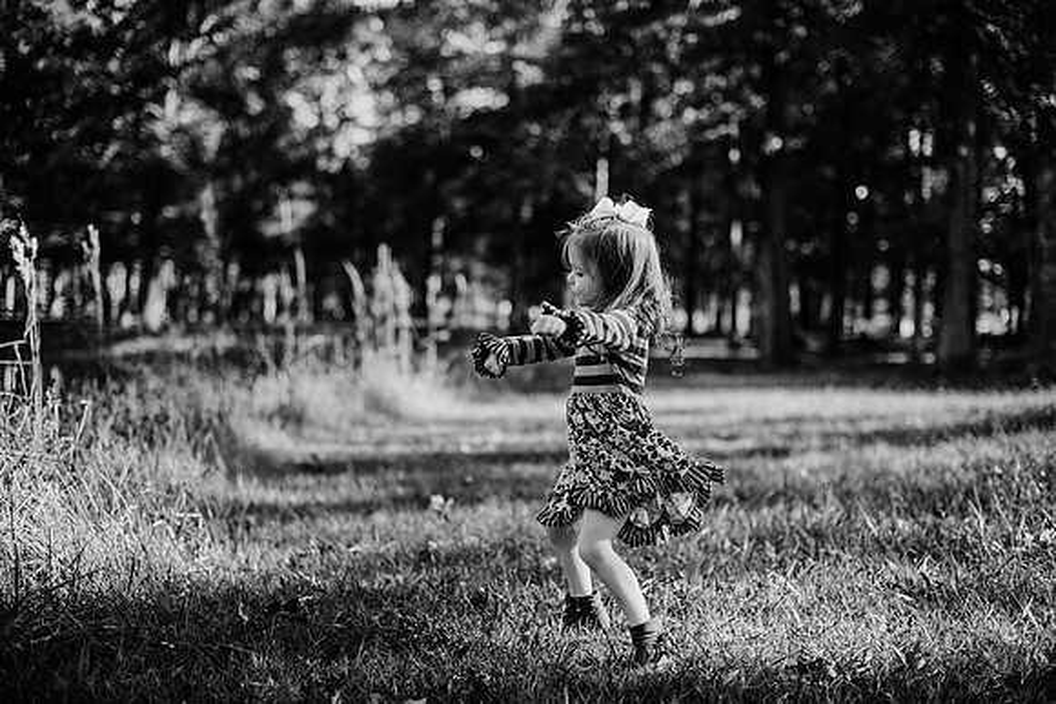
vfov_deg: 27.0
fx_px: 1467
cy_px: 352
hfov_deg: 39.6
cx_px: 528
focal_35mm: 50
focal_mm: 50
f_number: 2
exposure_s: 1/1000
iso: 200
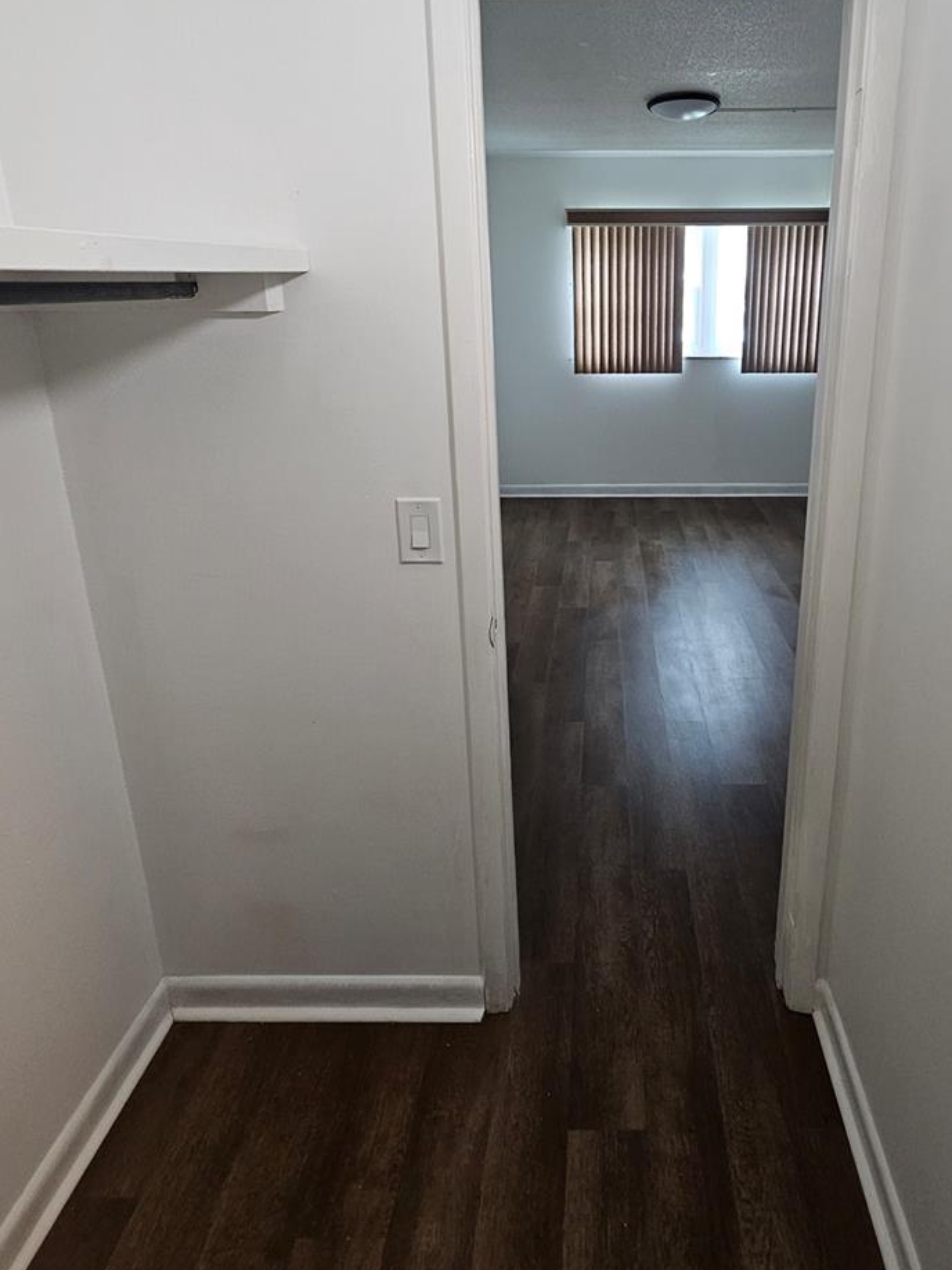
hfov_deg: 73.1
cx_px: 612
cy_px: 447
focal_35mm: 17
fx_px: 624
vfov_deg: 88.5
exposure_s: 1/60
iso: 160
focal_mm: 2.2
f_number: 2.2
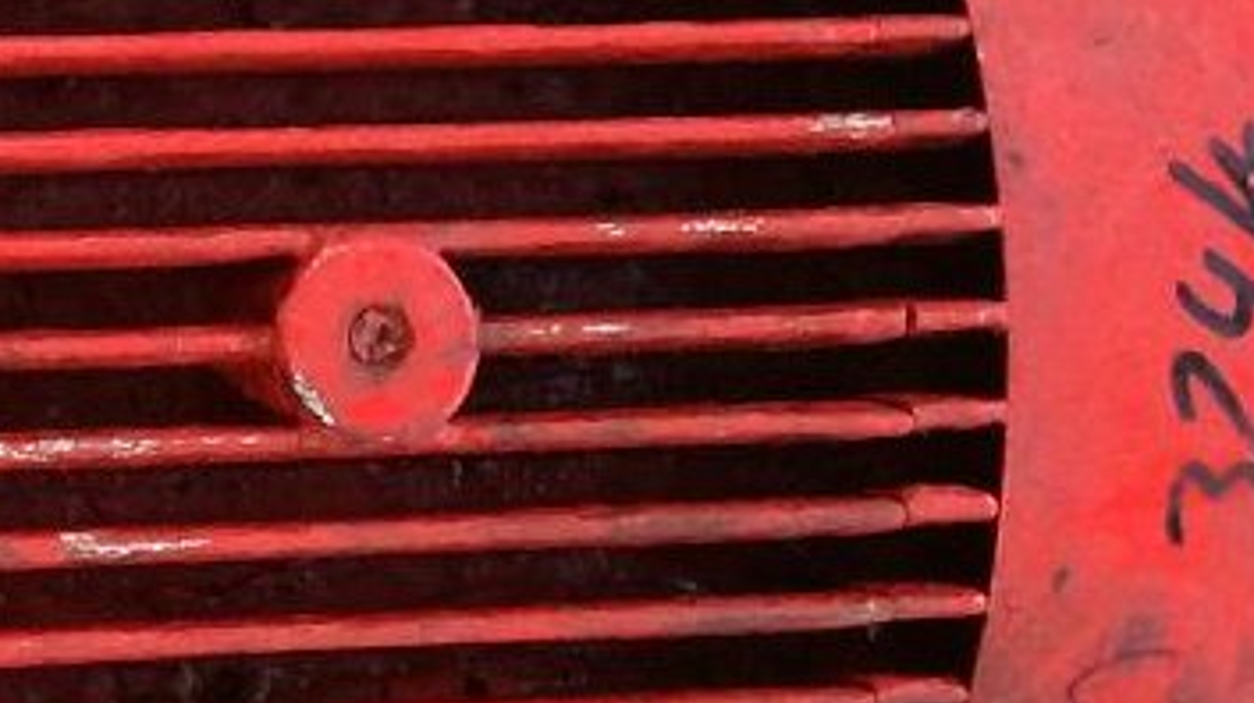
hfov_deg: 16.9
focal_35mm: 117
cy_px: 430
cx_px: -536
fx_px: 3888
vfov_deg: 10.3
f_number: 2.2
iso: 250
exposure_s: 1/33
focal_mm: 4.15
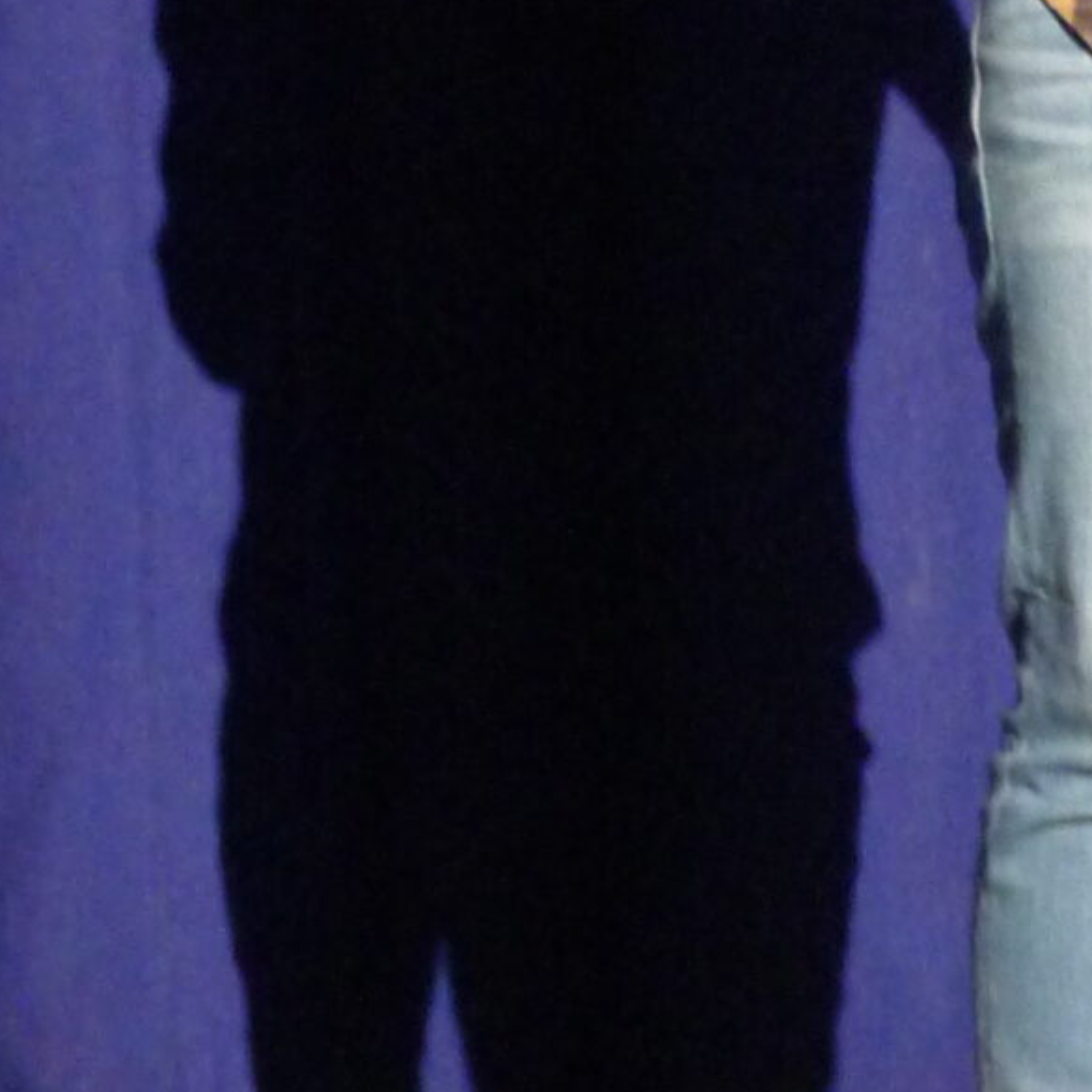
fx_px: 10600
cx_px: 1504
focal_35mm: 297
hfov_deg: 5.8
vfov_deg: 5.9
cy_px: -13
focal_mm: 17.1
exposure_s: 1/15
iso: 800
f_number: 3.2
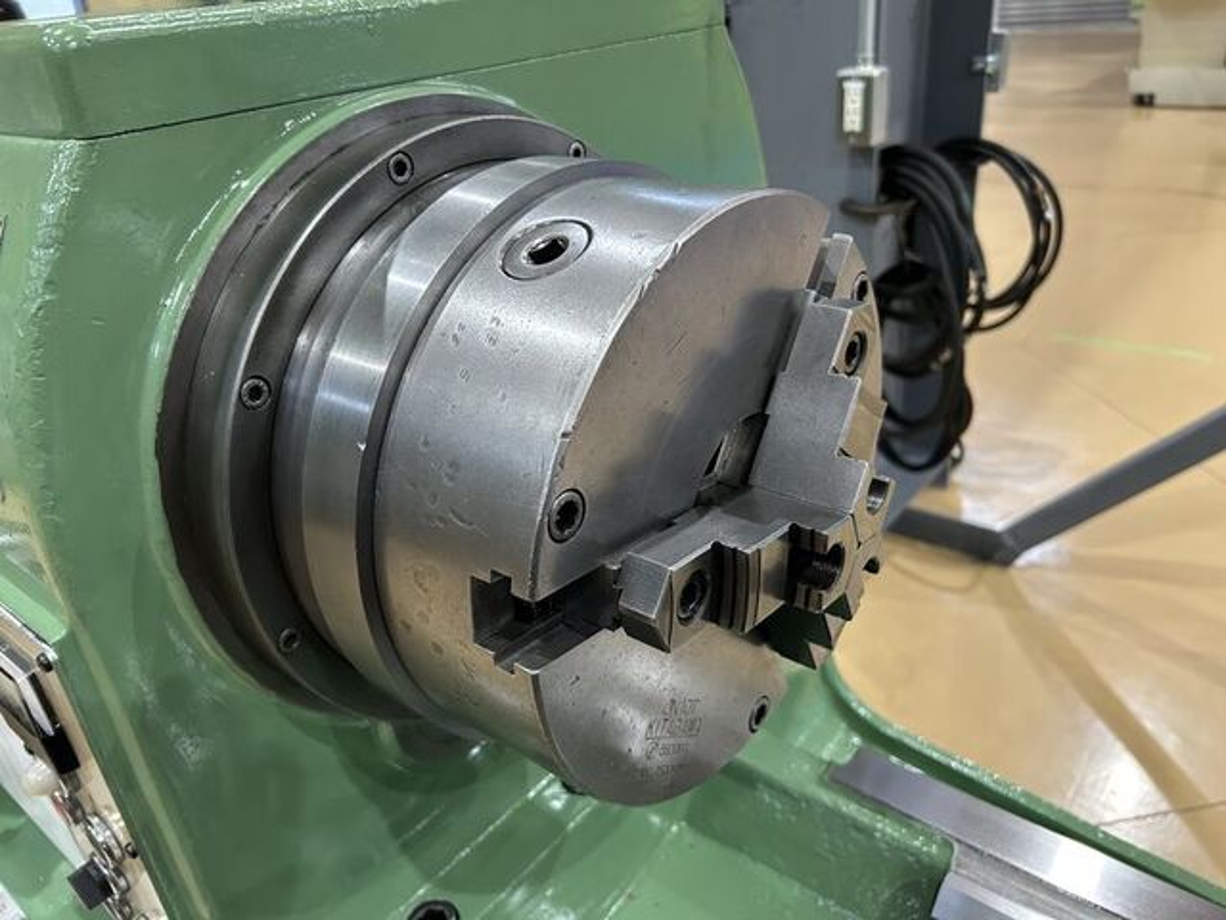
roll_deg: +5.4
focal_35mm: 26
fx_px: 921
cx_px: 613
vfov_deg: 53.1
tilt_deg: -26.6
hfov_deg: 67.3
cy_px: 460
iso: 320
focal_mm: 5.7
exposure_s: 1/60
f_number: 1.5
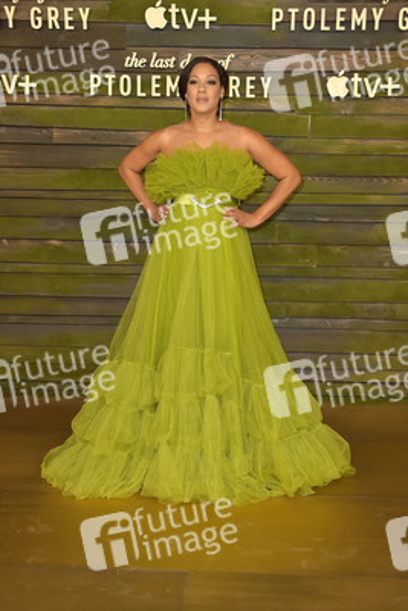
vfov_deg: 48.4
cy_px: 306
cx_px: 204
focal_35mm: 40
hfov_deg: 33.4
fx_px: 679
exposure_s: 1/250
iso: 320
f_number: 7.1
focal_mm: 40
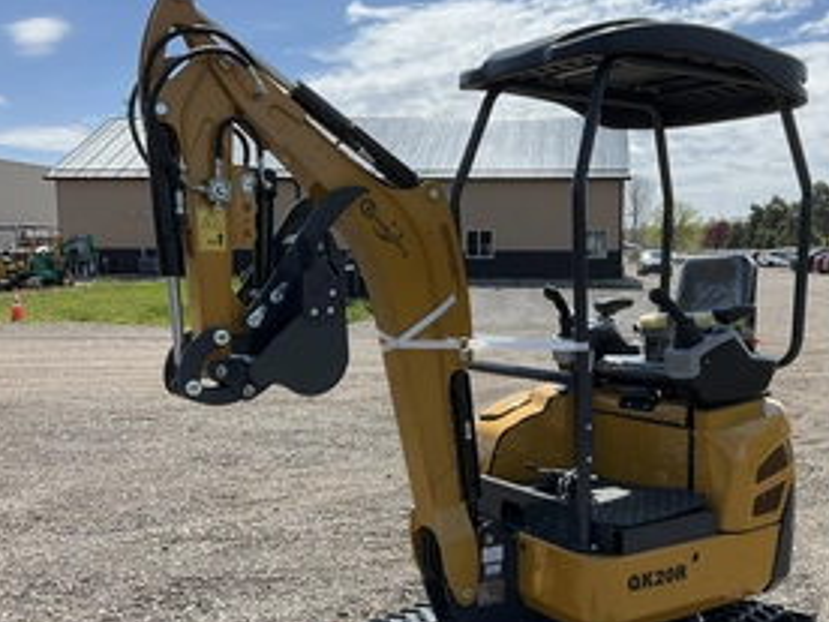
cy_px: 397
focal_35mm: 42
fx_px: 1006
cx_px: 520
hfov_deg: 44.4
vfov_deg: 34.1
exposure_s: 1/1577
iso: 25
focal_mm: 3
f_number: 1.8
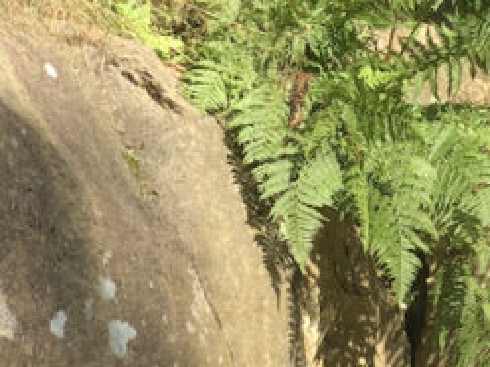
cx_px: 885
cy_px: -264
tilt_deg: +18.7
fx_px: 3043
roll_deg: -0.2
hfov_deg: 8.8
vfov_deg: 6.8
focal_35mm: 215
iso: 16
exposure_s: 1/262
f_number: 2.4
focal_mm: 6
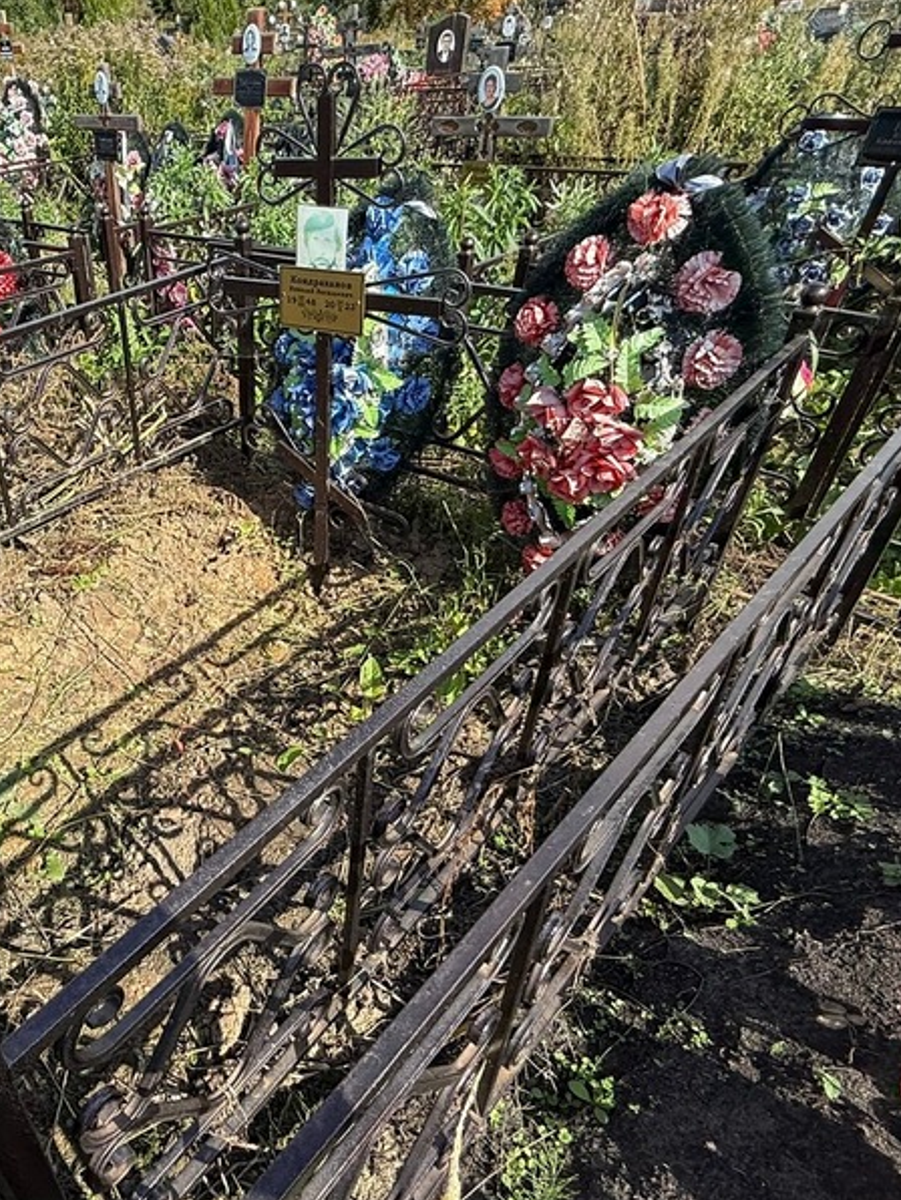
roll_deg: +7.1
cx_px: 177
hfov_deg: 53.0
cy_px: 659
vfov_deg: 71.4
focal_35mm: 24
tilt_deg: -37.1
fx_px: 833
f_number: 2.2
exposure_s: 1/734
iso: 50
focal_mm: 2.22
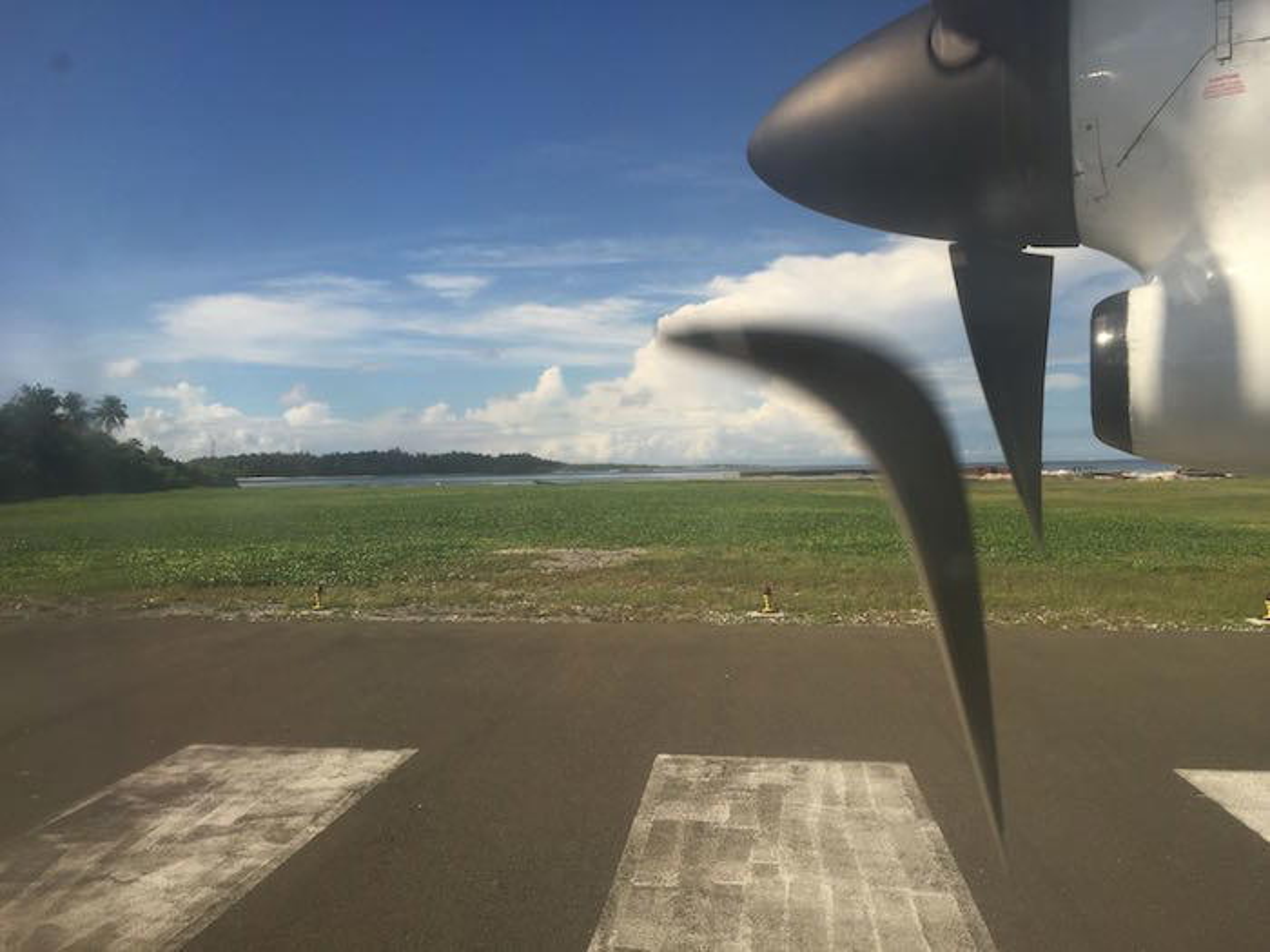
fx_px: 1064
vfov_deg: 48.2
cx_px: 635
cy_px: 476
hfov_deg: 61.7
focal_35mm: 29
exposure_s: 1/1319
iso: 32
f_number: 2.2
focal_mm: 4.15
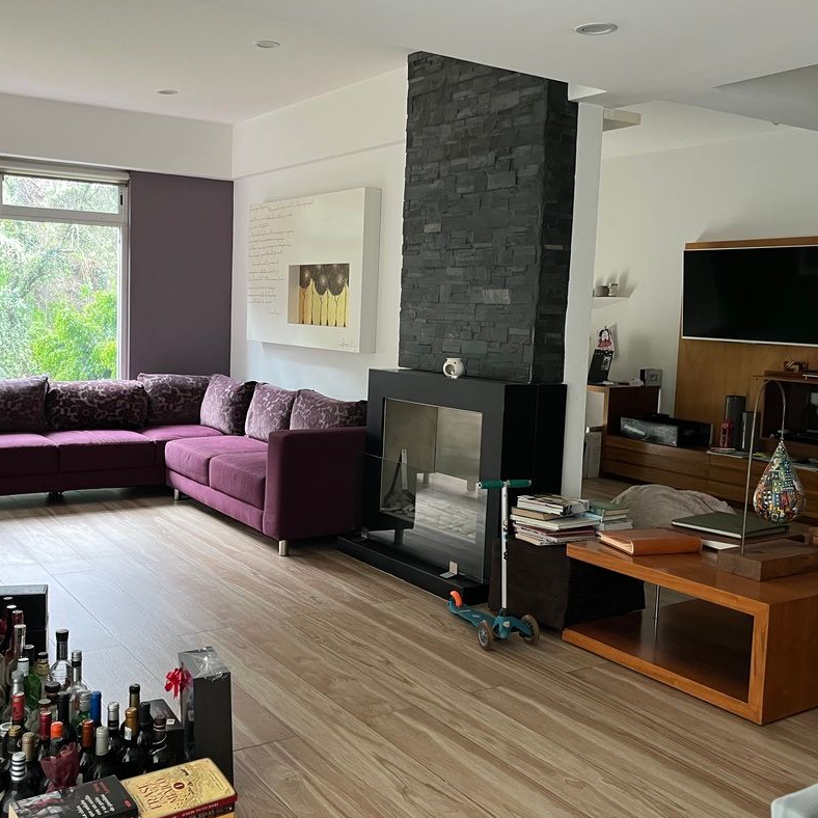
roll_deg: -2.4
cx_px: 353
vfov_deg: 47.2
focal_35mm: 35
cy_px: 396
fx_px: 936
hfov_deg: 47.1
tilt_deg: -5.8
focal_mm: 5.1
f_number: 1.6
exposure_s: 1/60
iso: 160
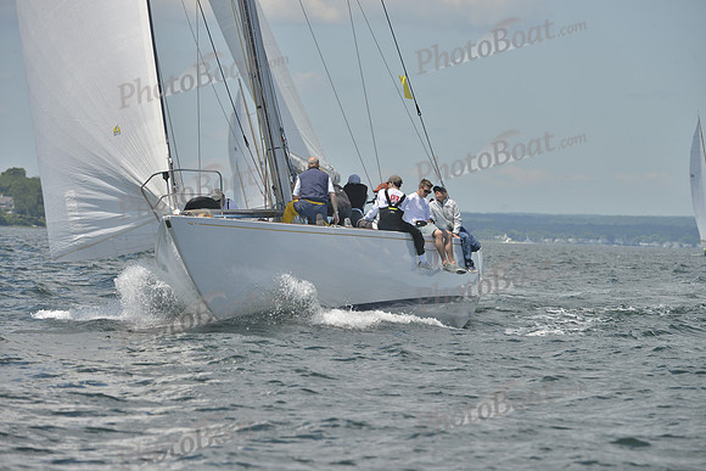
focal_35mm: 260
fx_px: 5100
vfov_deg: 5.3
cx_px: 353
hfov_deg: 7.9
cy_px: 236
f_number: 8
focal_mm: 260
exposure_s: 1/1000
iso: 280
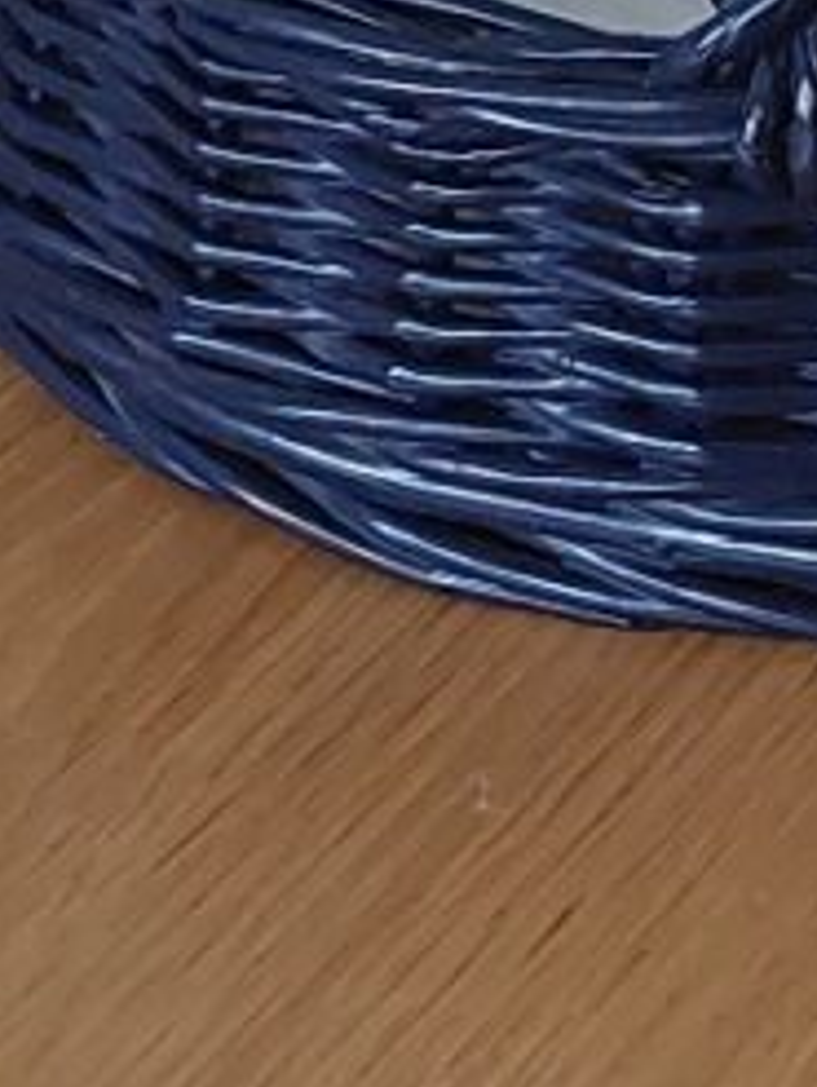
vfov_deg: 23.0
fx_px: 2450
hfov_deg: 17.3
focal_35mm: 78
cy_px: -217
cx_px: 1179
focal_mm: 5.23
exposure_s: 1/25
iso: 640
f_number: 1.8
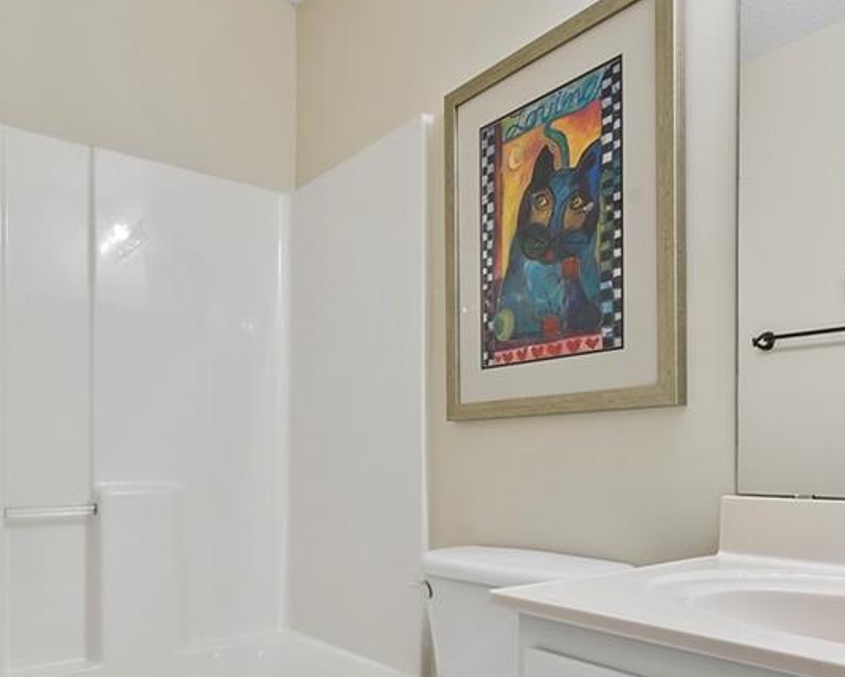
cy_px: 475
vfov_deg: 51.8
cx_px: 419
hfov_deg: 64.0
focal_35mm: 27
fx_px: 676
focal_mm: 10
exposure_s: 1/4
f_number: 9
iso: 400
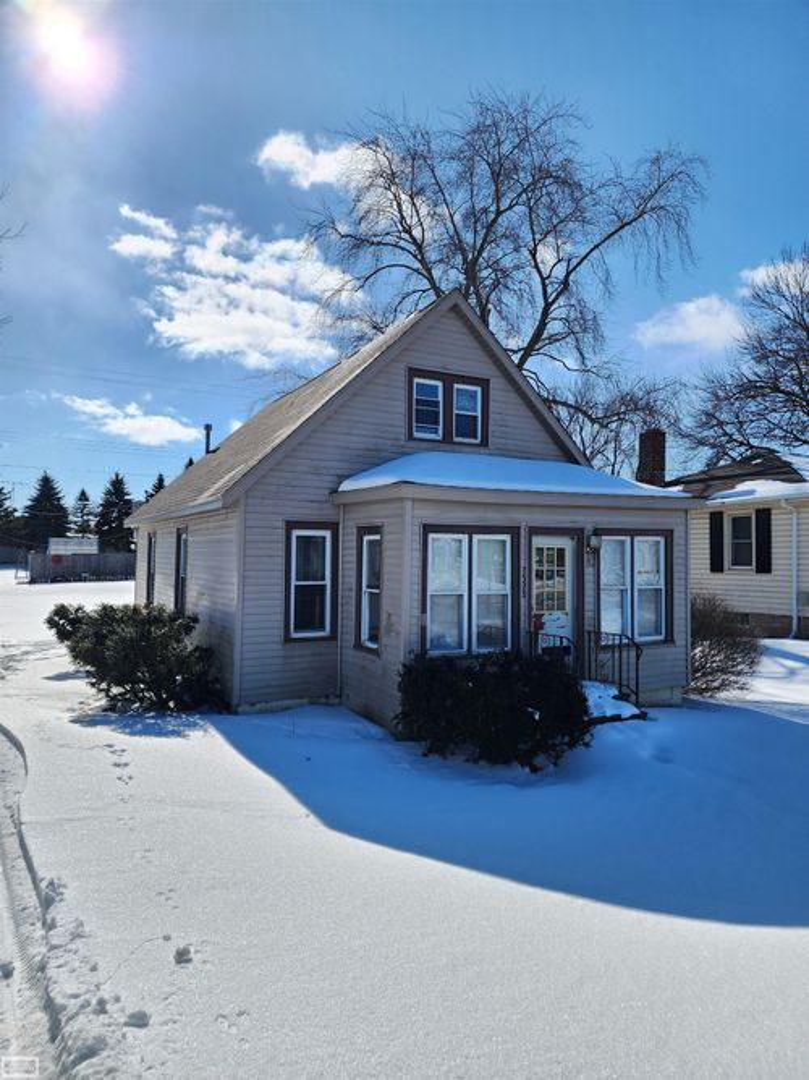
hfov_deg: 58.9
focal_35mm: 23
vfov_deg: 73.9
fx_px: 717
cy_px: 540
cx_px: 404
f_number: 1.8
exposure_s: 1/1723
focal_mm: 6.4
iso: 12
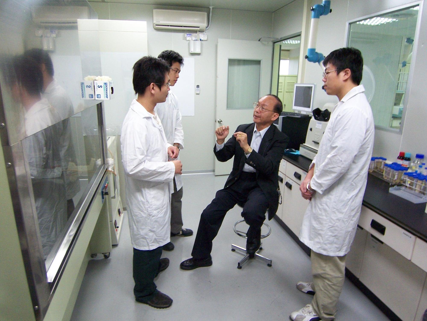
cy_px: 160
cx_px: 214
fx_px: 284
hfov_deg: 73.9
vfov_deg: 58.9
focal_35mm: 23
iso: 160
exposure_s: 1/30
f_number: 2.8
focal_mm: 3.8
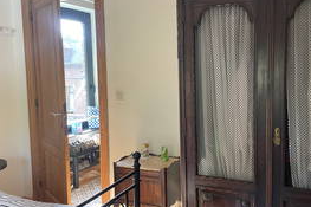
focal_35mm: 37
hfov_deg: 51.5
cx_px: 192
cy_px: 108
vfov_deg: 35.9
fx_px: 319
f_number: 1.6
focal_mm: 4.2
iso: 125
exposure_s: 1/85
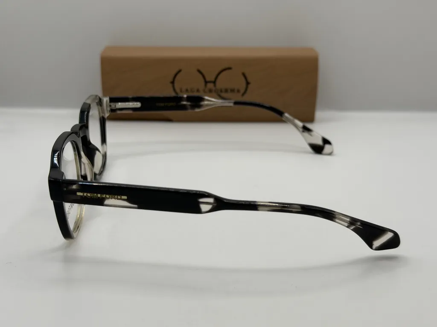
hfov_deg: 39.7
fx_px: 606
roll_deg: +0.3
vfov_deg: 30.3
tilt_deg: -19.3
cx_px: 218
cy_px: 164
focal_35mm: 48
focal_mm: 6.76
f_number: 1.78
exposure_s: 1/631
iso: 80
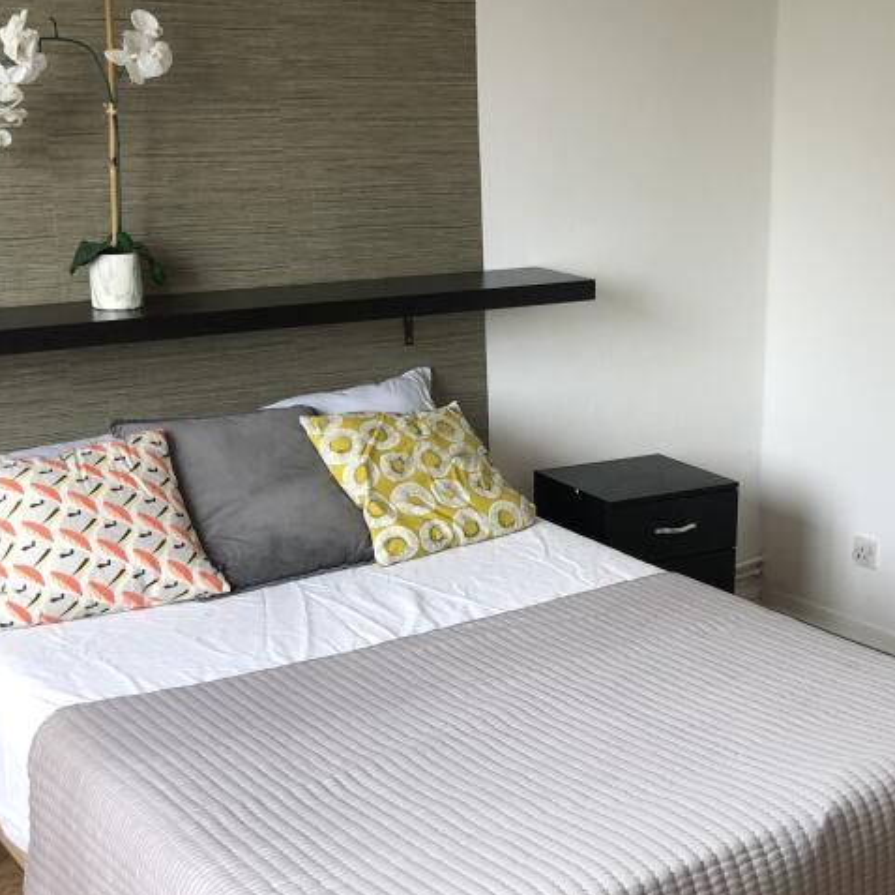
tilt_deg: -16.7
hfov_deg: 31.8
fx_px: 1550
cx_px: 642
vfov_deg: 32.0
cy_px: 562
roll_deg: +0.2
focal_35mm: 53
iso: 25
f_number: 1.8
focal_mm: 3.99
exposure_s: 1/33
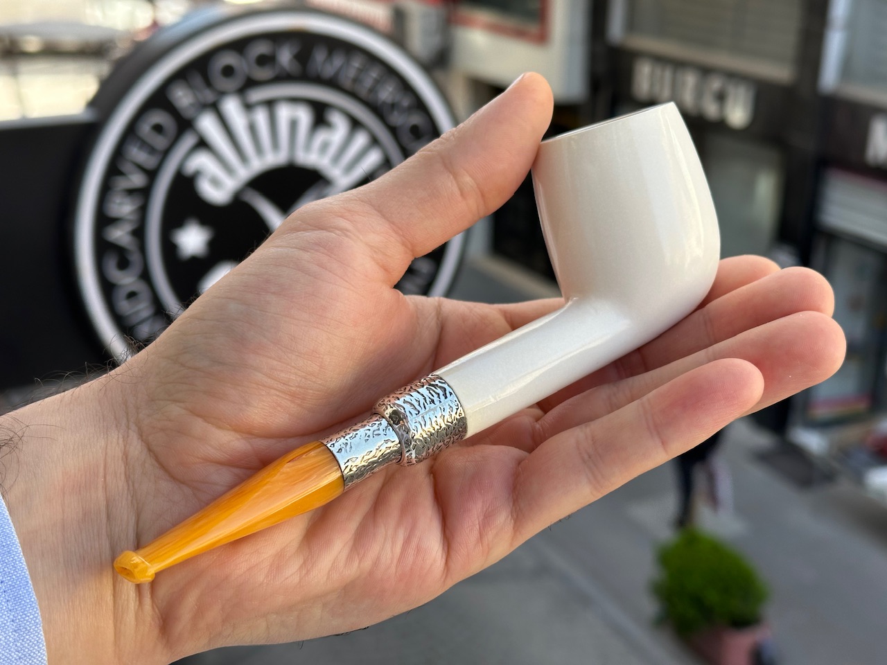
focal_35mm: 48
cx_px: 444
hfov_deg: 39.7
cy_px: 332
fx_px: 1230
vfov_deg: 30.3
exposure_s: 1/439
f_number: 1.78
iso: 64
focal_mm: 6.86
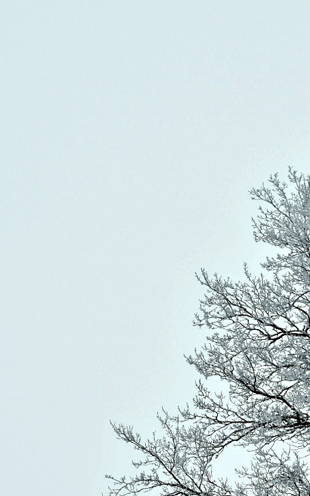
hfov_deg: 7.9
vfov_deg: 12.5
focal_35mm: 166
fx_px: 2243
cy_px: 501
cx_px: 296
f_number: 5
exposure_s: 1/320
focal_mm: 50
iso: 100
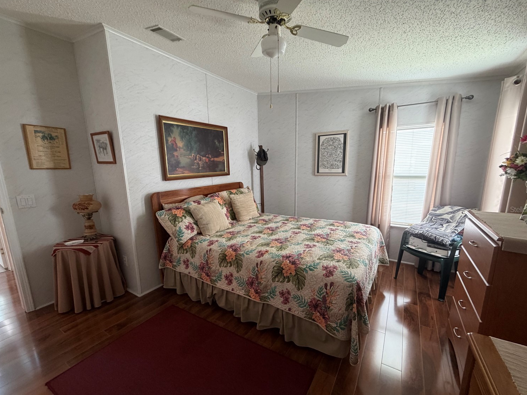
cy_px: 209
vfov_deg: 81.7
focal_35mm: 15
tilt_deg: -10.1
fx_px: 228
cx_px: 261
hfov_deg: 98.2
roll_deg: +1.9
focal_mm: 2.22
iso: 320
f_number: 2.2
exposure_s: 1/60
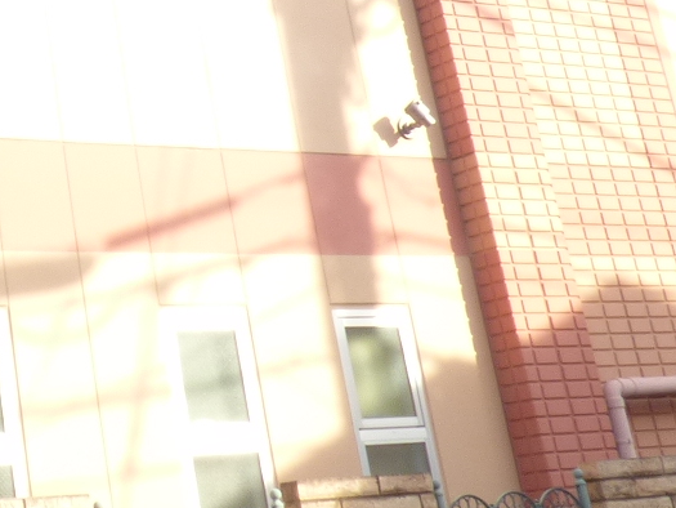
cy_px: -36
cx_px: -203
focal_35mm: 78
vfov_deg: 18.3
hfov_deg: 22.4
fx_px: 1524
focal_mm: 3.58
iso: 100
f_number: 8
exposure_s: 1/50
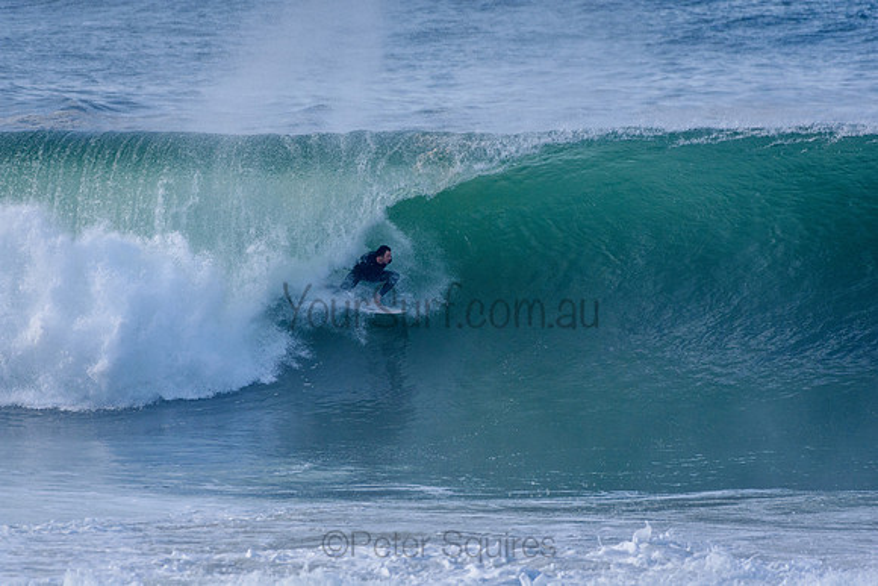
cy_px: 293
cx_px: 439
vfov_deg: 1.8
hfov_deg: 2.7
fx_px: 18295
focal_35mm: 750
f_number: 5.6
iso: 450
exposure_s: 1/2000
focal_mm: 500
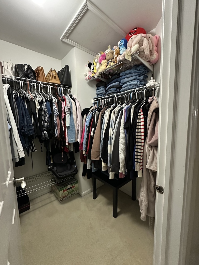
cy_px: 132
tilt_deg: -6.8
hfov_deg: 85.7
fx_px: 107
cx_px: 100
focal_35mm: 14
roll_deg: +0.7
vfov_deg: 102.1
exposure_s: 1/60
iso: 640
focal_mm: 2.22
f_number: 2.2
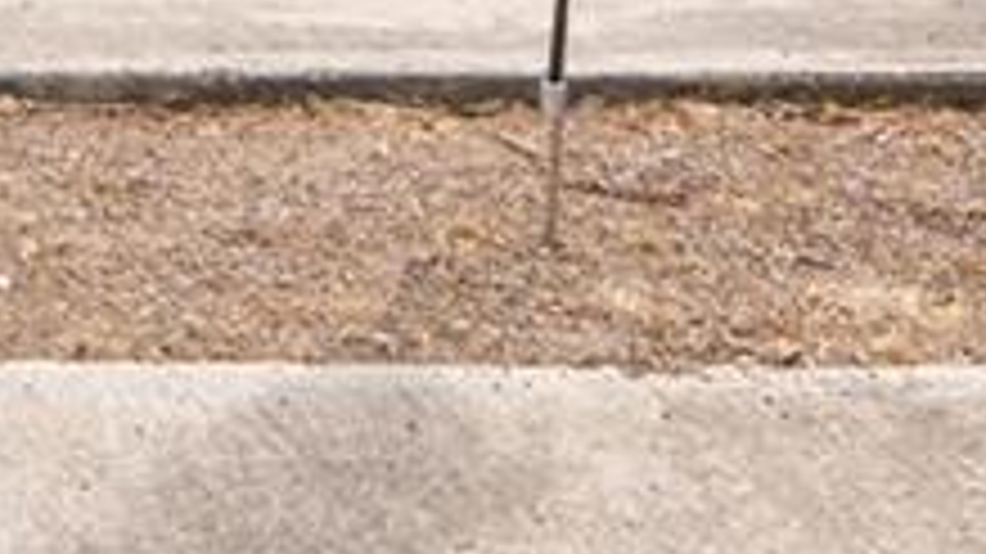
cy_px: -712
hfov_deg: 18.8
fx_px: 2692
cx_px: -405
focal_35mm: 103
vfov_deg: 10.4
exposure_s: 1/100
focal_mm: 14
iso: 100
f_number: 5
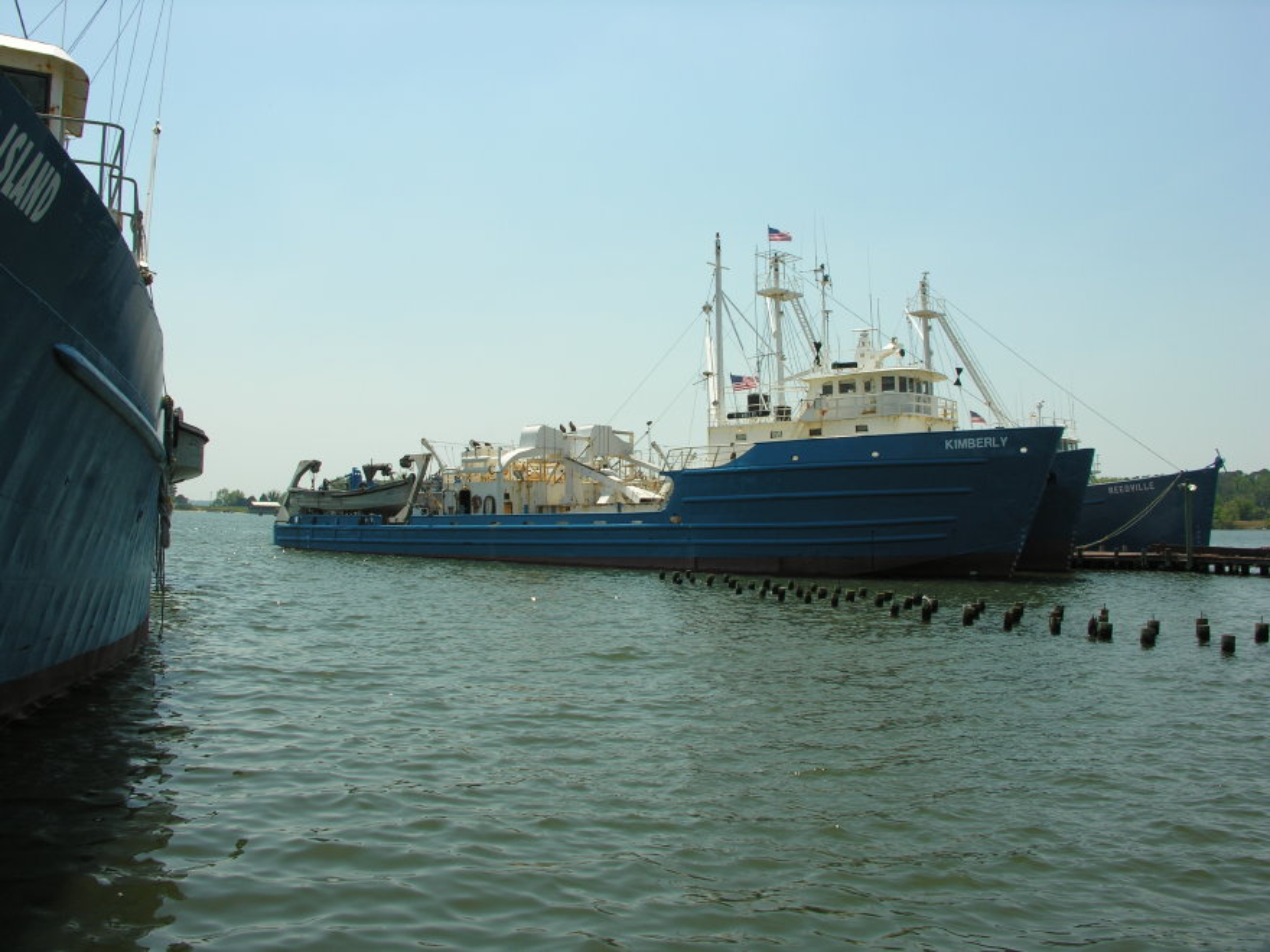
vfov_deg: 40.7
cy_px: 476
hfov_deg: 52.6
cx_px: 635
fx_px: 1284
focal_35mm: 35
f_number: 7.1
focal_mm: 8.9
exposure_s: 1/250
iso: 50
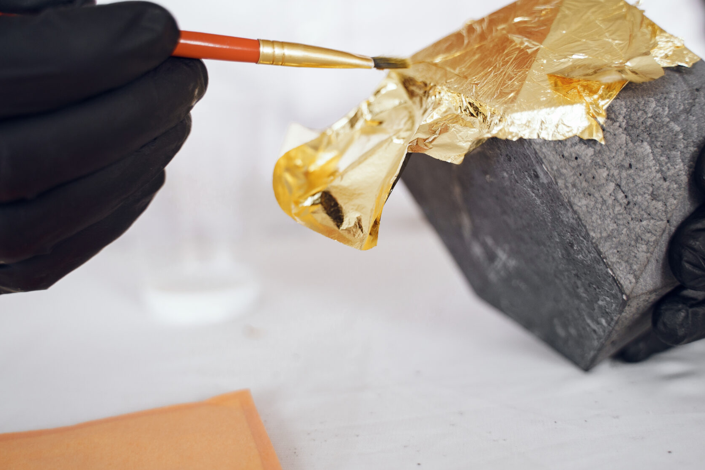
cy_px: 206
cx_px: 371
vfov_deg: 31.1
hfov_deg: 45.4
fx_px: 842
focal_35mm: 43
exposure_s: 1/320
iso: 400
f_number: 2.8
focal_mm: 35
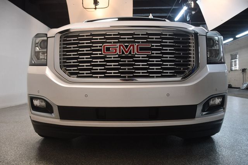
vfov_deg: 43.6
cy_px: 82
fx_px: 207
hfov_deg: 62.0
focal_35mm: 30
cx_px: 124
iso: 1000
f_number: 3.5
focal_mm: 20
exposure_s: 1/125
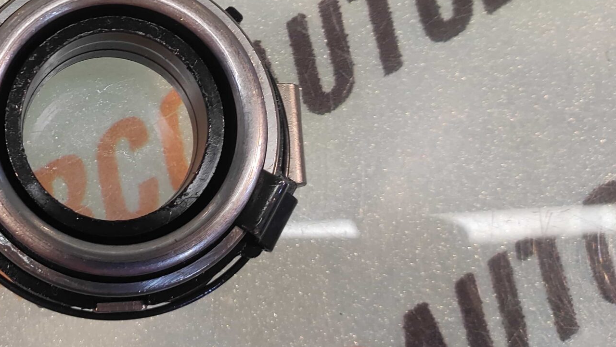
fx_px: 604
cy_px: 71
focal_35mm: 37
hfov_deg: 48.5
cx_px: 64
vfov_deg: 31.2
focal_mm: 4.74
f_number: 1.79
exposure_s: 1/33
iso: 112
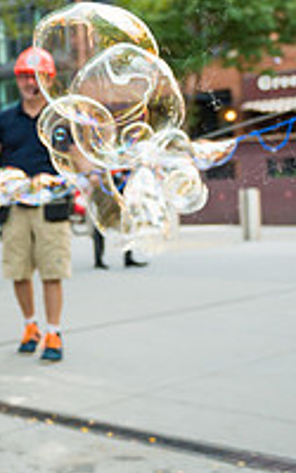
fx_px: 916
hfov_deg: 16.6
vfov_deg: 28.8
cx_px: -152
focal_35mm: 71
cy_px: 151
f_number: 3.2
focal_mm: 24
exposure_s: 1/1250
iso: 800
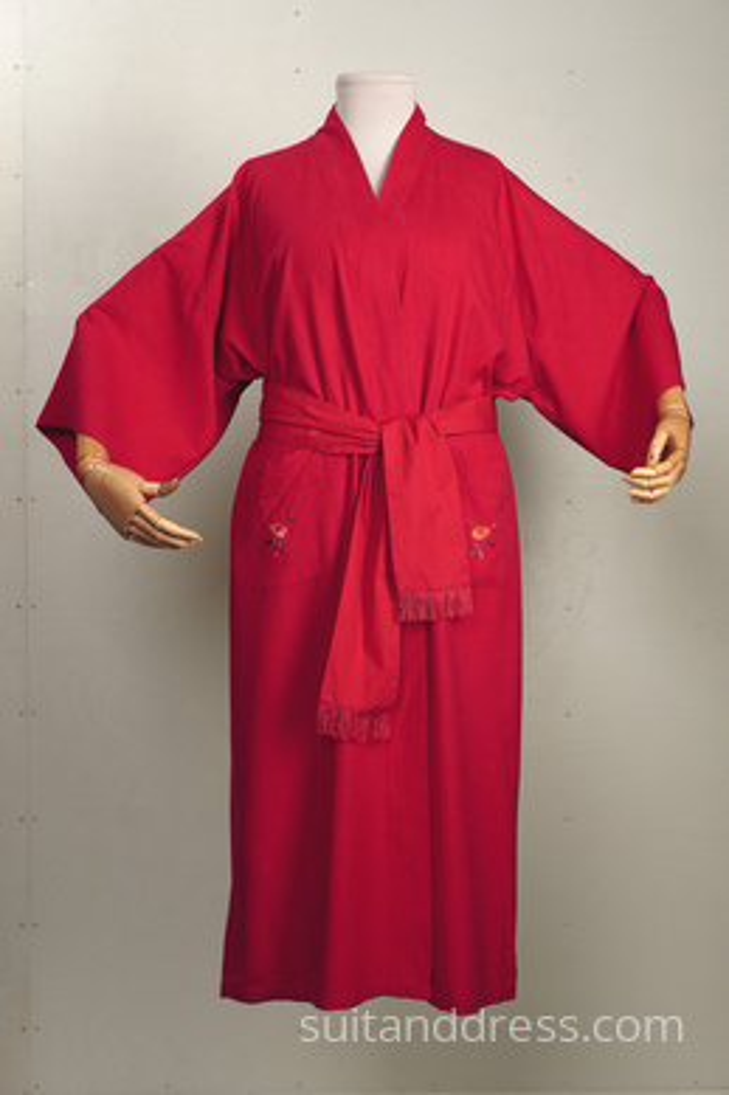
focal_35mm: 48
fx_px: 1459
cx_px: 364
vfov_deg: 41.1
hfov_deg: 28.1
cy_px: 548
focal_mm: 32
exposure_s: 1/80
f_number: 5.6
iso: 400
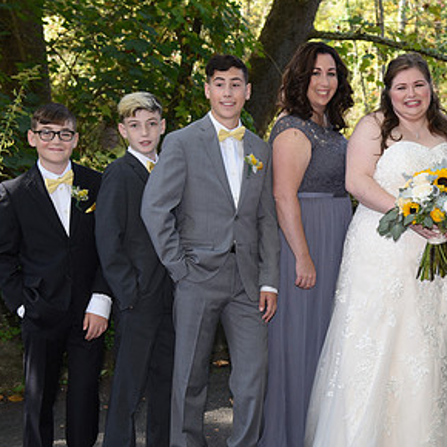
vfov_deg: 20.4
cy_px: 230
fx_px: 1242
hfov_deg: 20.2
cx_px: 345
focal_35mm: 85
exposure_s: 1/200
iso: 640
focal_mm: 50
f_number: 5.6
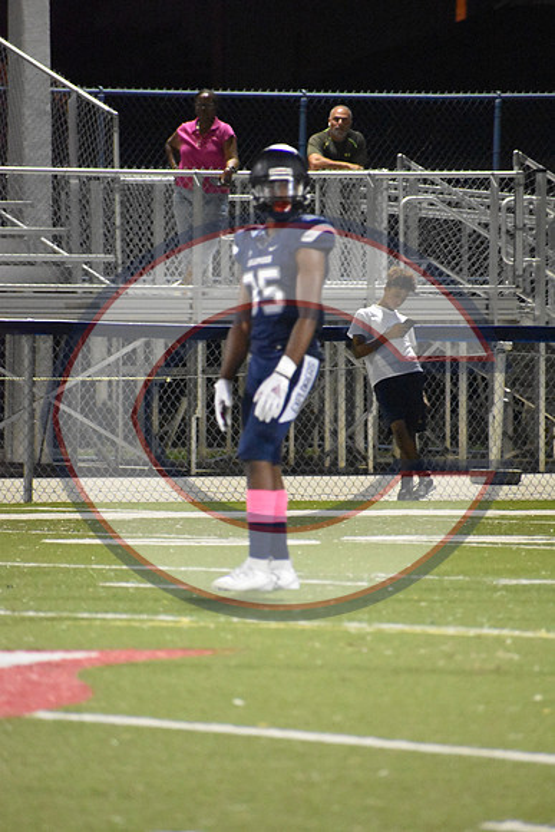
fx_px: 10399
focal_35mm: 450
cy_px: 416
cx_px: 278
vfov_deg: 4.6
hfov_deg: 3.1
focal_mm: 300
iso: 12800
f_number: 6.3
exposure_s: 1/125
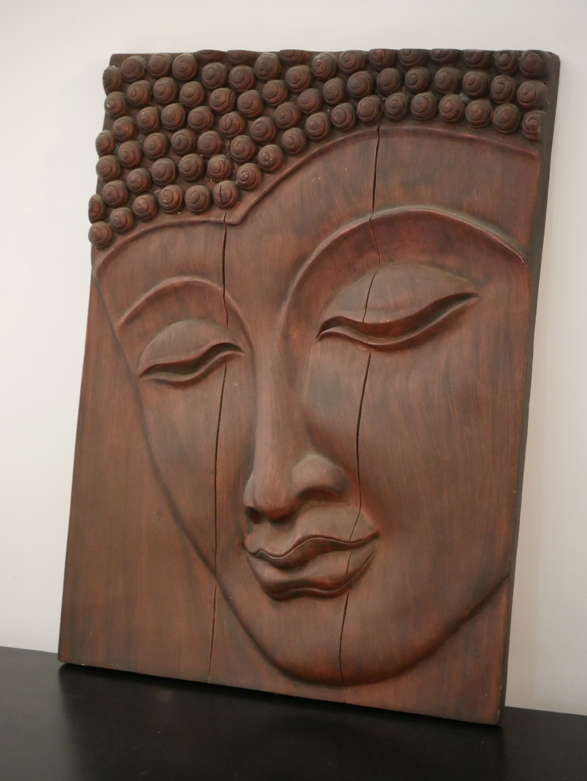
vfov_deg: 21.8
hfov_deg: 16.4
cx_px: 294
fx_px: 2034
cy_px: 390
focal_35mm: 90
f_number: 4
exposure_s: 1/20
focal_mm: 45
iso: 3200
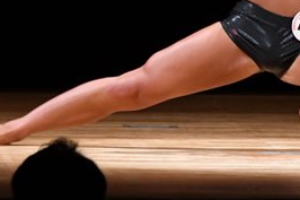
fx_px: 6912
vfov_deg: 1.7
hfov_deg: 2.5
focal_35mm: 830
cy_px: -66
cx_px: 297
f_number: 5.6
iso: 3200
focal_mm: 190
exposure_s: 1/400
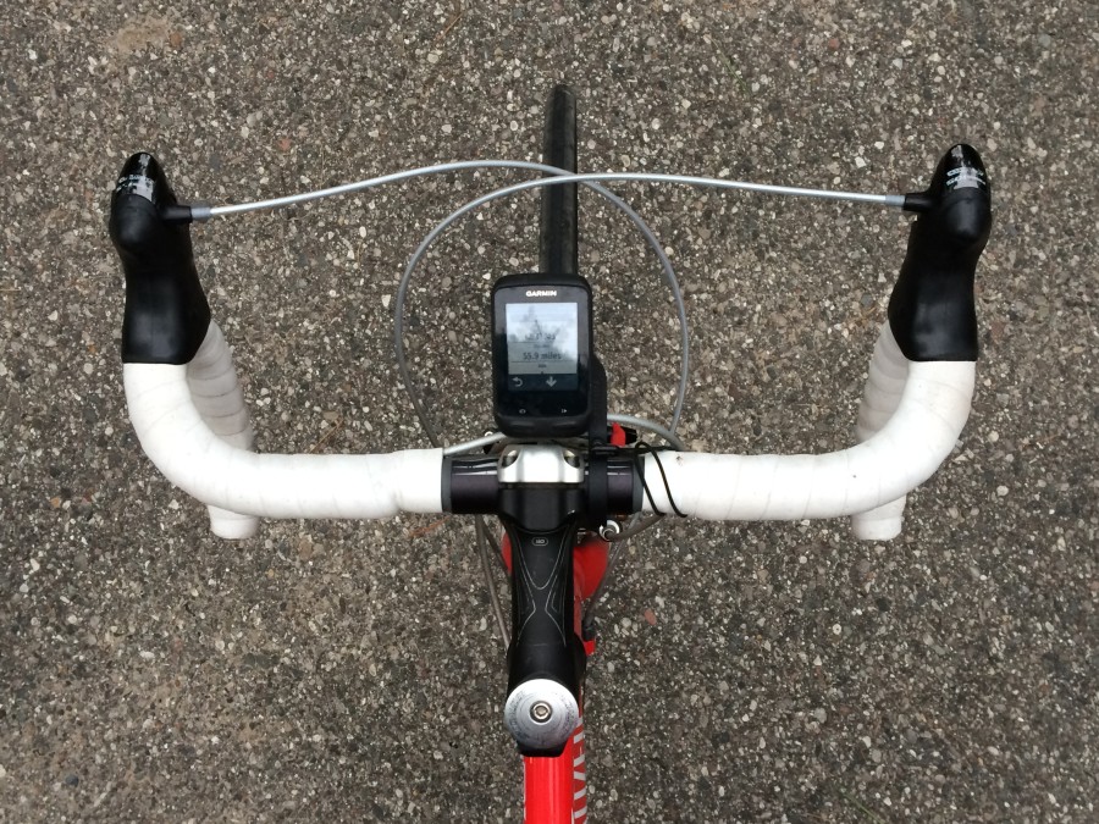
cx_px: 550
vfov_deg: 48.2
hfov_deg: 61.7
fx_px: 921
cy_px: 412
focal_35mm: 29
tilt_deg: -81.4
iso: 50
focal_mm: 4.15
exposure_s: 1/30
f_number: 2.2
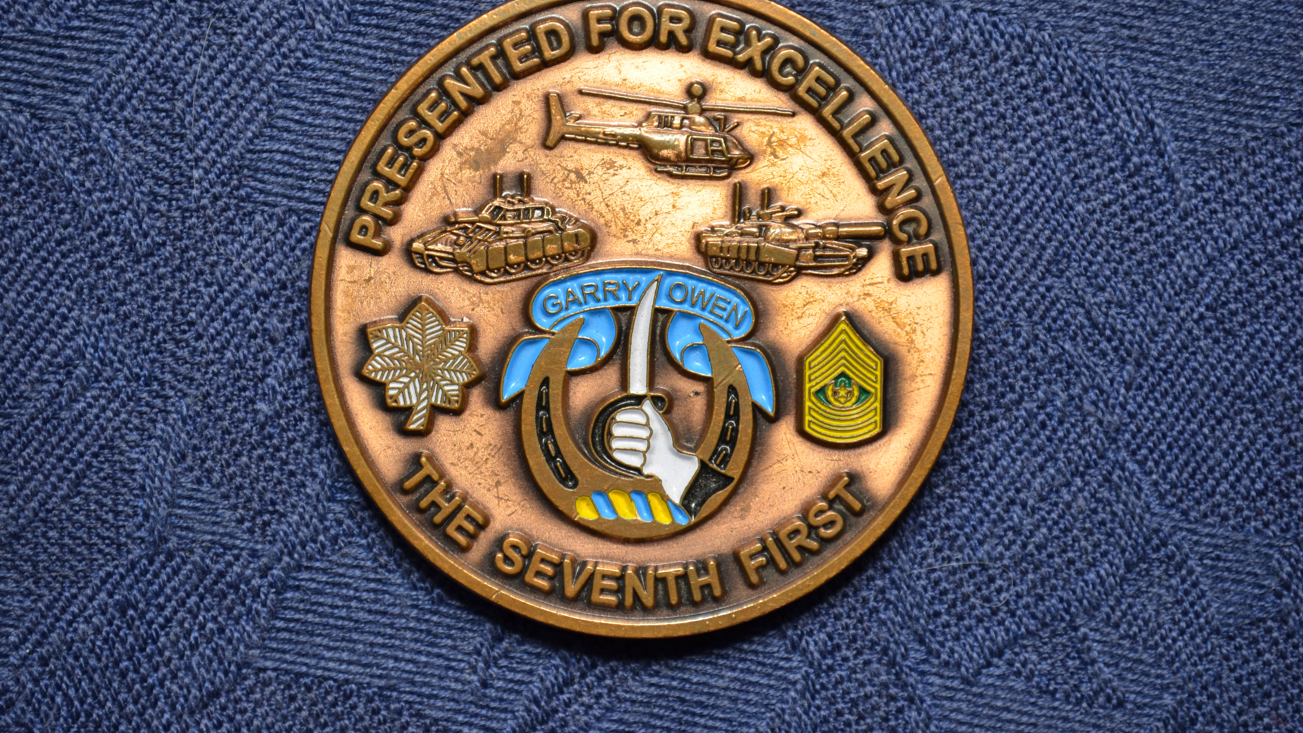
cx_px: 653
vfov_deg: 14.0
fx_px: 2989
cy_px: 313
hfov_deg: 24.6
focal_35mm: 87
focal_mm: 55
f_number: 8
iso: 160
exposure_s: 1/4
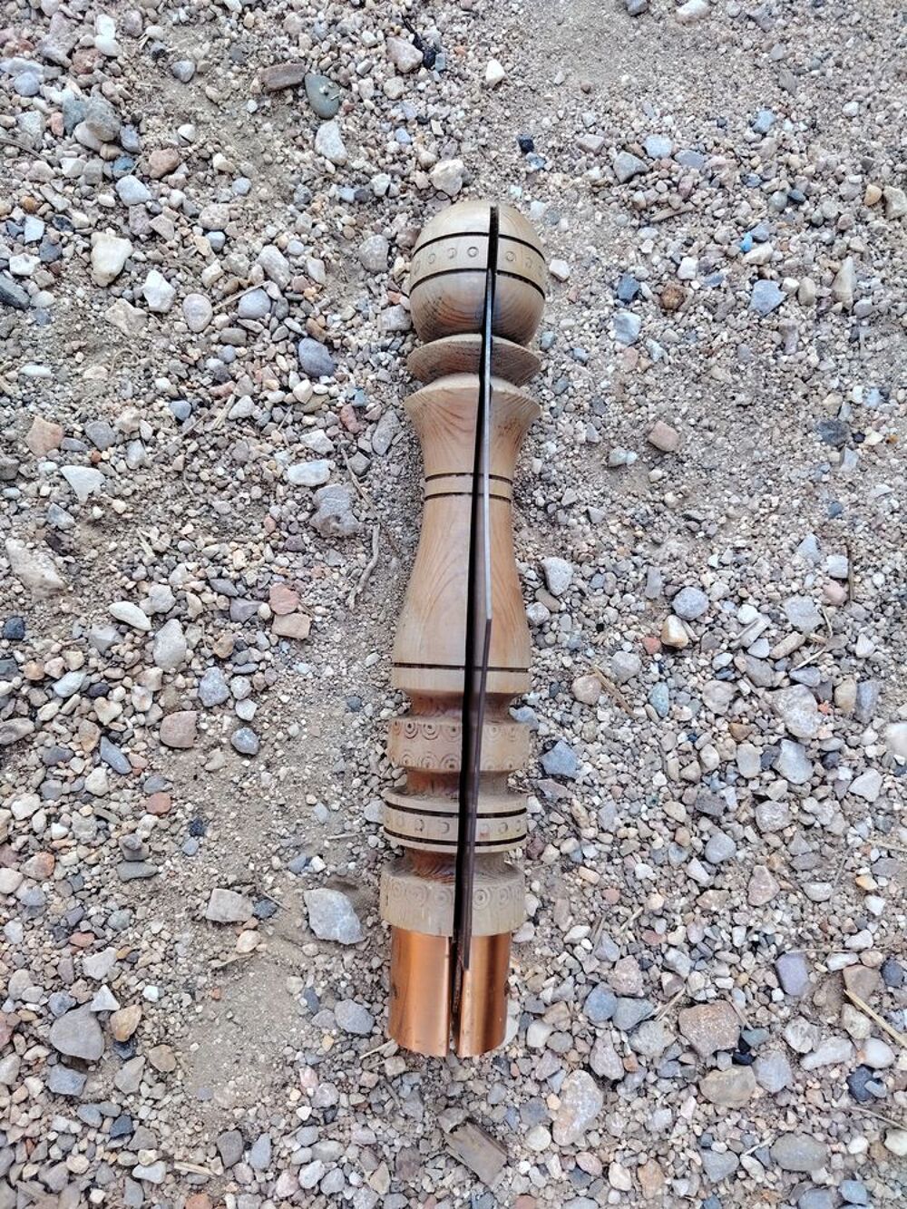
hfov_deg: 56.8
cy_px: 604
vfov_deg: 71.6
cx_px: 454
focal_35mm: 24
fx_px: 838
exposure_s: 1/100
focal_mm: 5.25
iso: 147
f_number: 1.75
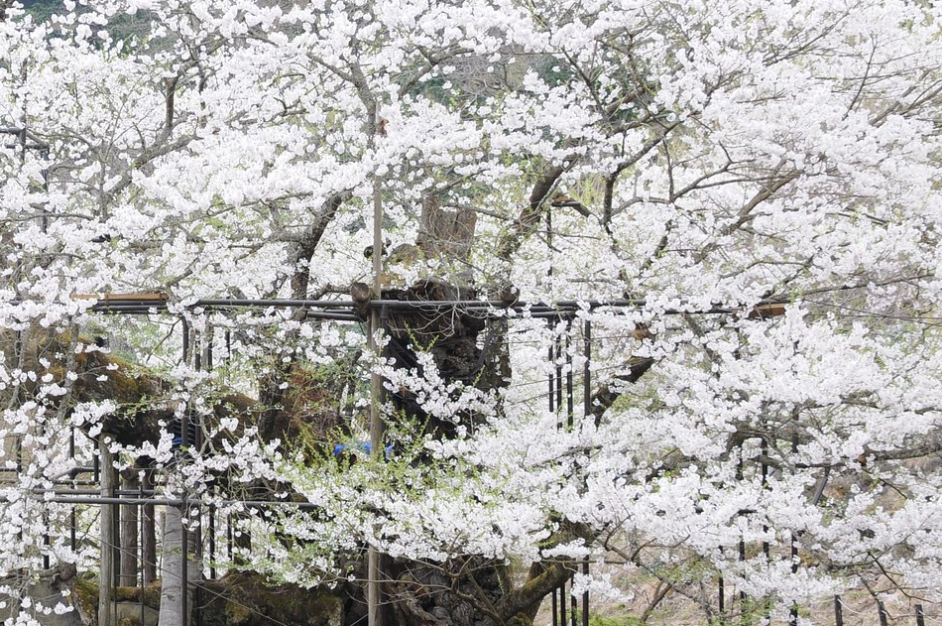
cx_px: 106
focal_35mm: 97
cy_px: 281
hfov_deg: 20.6
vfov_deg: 14.1
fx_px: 2535
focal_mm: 30
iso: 200
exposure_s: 1/25
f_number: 7.1
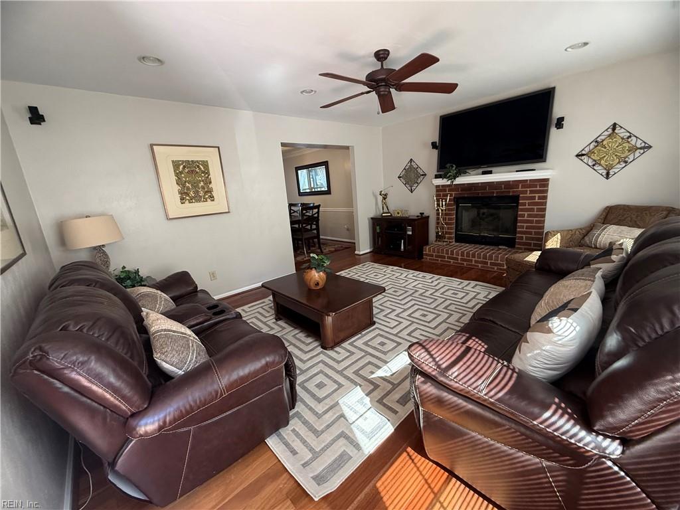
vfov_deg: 85.7
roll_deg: +4.4
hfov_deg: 102.1
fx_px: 275
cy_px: 255
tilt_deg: -14.2
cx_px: 340
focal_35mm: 14
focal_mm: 2.22
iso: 320
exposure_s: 1/99
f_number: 2.2
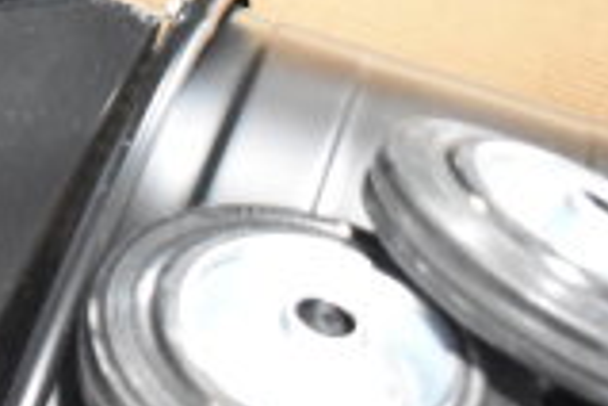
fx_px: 2533
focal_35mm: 150
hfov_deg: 12.4
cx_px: -512
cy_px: -362
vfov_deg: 8.7
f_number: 5
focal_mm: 26
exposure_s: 1/100
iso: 6400
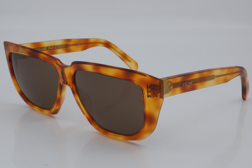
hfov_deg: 27.0
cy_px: 84
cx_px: 126
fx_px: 525
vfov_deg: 18.2
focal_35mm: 75
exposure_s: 1/4
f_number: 32
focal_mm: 50
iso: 100
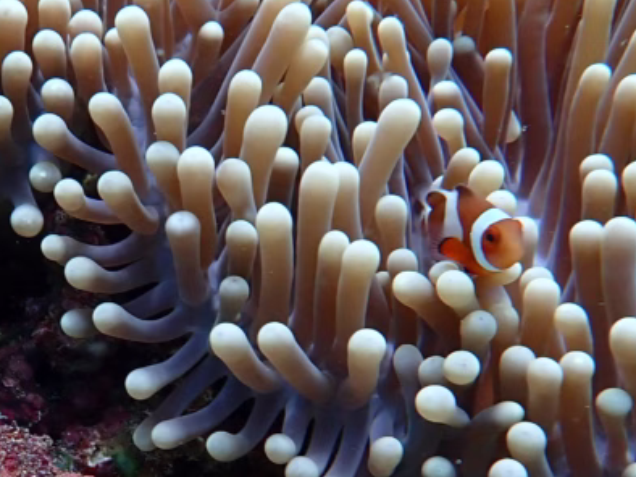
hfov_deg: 28.5
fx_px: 1194
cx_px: 40
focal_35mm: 65
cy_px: 374
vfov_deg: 22.3
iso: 100
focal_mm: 4.5
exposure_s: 1/160
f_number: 2.8
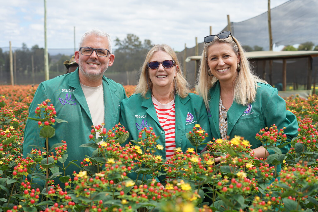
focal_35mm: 50
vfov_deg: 27.0
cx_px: 159
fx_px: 442
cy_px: 106
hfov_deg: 39.6
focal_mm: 50
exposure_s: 1/400
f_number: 4.5
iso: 100
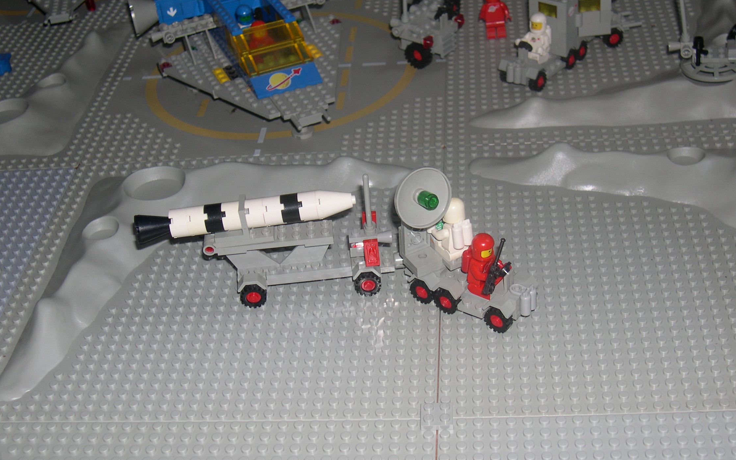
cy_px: 255
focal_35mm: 56
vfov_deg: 23.1
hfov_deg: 36.3
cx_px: 366
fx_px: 1123
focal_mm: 11.1
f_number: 3.2
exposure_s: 1/60
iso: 100
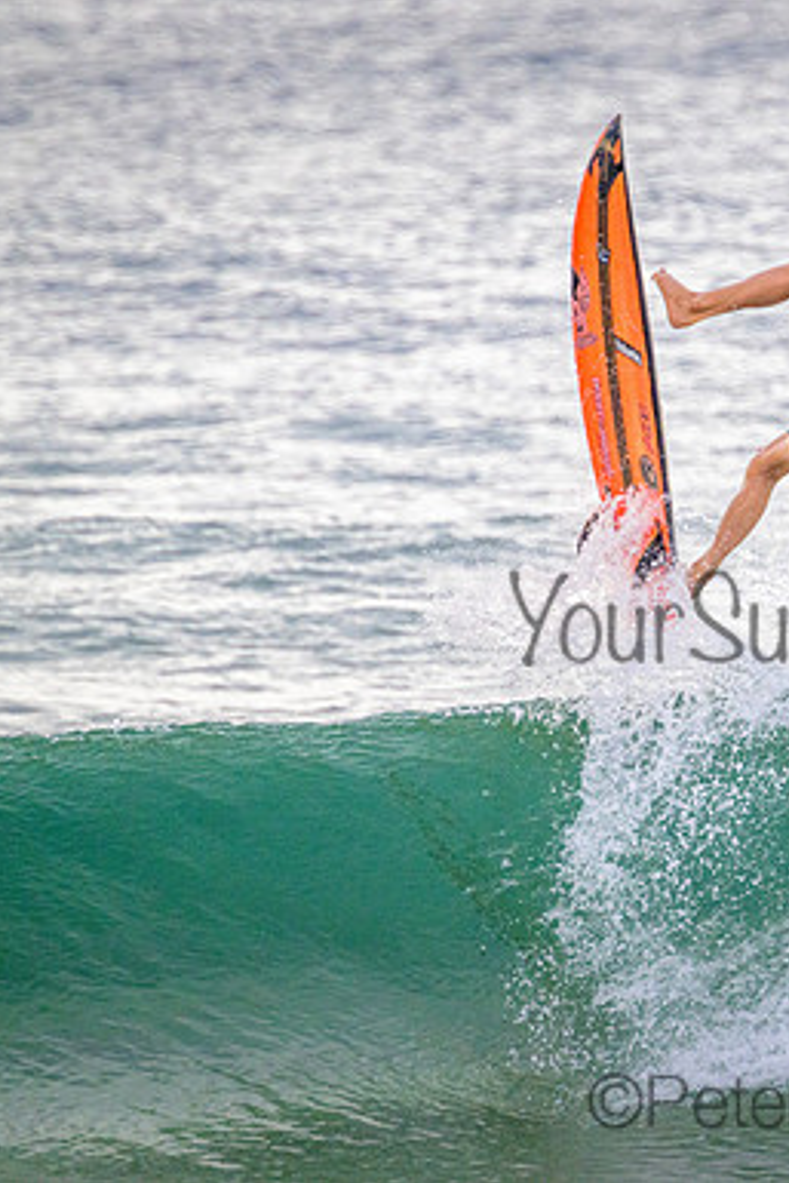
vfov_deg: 1.7
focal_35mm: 1206
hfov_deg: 1.1
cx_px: 826
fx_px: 39609
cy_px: 592
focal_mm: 800
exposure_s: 1/2000
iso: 2500
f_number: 11
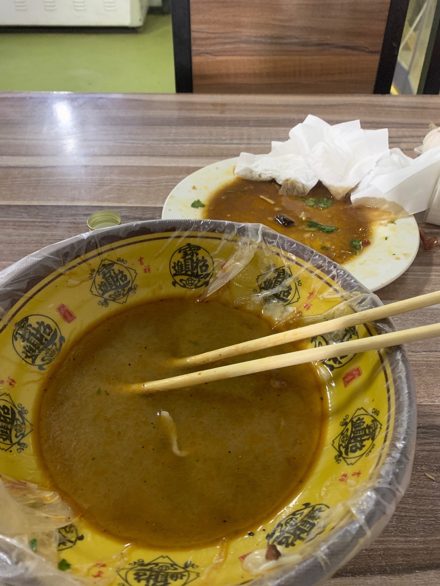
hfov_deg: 53.1
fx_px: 441
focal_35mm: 26
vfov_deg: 67.3
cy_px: 293
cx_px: 220
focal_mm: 4.25
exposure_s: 1/25
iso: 500
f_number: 1.8
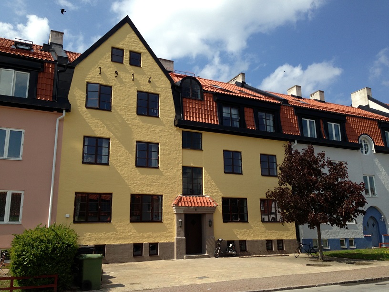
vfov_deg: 42.9
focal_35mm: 33
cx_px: 194
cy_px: 146
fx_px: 371
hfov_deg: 55.4
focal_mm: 4.13
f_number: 2.4
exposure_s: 1/1427
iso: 50
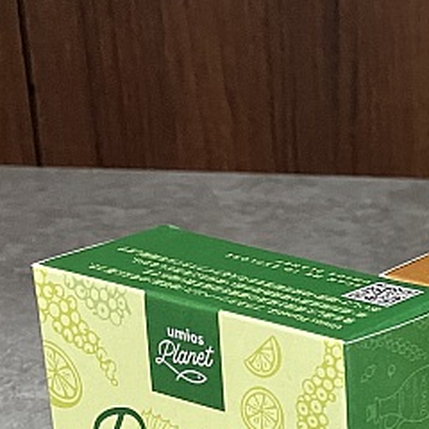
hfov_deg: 15.0
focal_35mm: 103
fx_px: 1444
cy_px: 409
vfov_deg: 16.6
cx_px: 744
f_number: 1.8
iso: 125
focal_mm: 3.99
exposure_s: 1/50
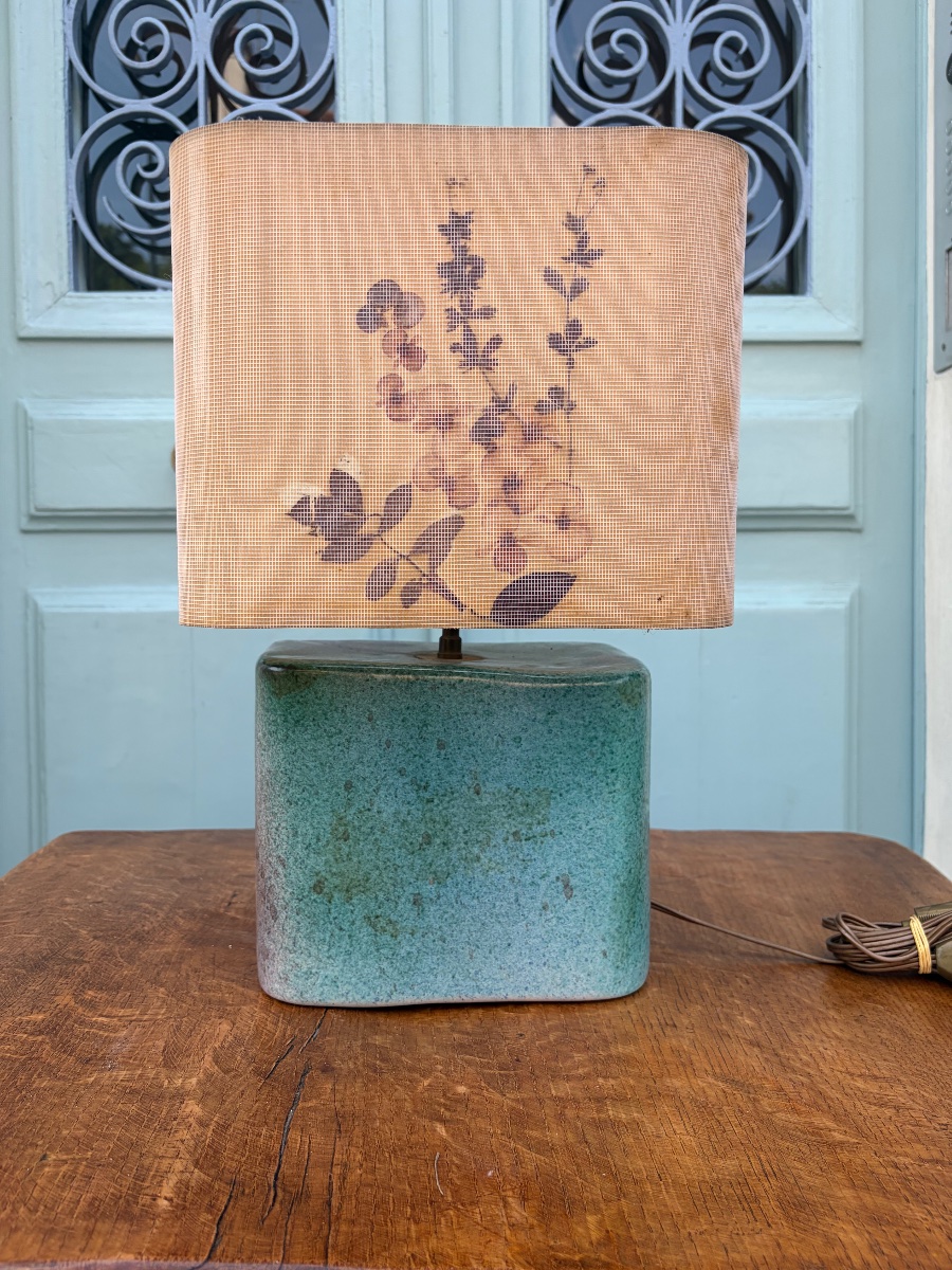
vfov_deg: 67.3
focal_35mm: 26
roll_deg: -0.2
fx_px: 953
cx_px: 476
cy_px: 635
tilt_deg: -2.8
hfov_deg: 53.1
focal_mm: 5.96
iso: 50
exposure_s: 1/612
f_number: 1.6
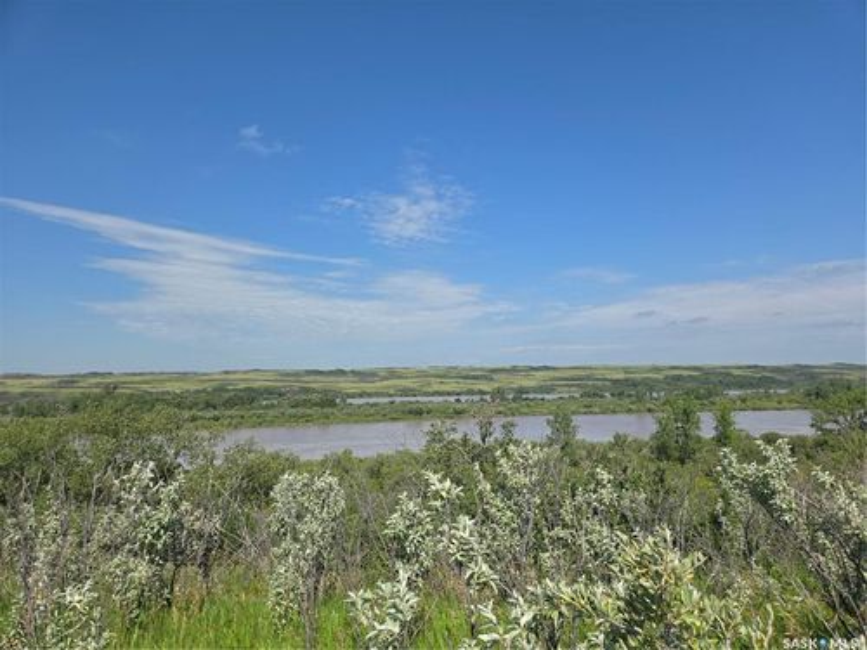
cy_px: 325
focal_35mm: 23
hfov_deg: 73.9
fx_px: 576
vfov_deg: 58.9
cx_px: 434
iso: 25
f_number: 1.8
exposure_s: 1/1668
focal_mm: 5.4
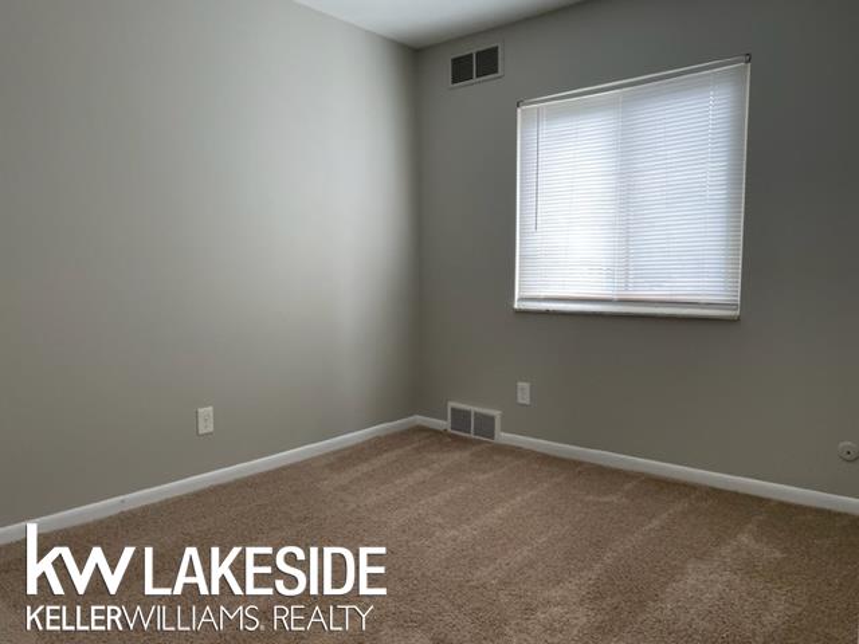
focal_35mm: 26
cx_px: 430
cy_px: 322
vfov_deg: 53.1
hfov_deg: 67.3
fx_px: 645
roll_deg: +0.1
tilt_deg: -4.5
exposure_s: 1/120
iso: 125
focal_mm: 4.2
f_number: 1.6
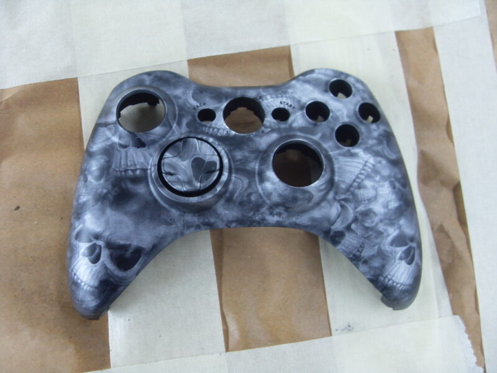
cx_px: 248
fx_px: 503
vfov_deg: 40.7
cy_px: 186
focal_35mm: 35
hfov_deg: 52.6
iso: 160
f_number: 2.8
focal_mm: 6.3
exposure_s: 1/45
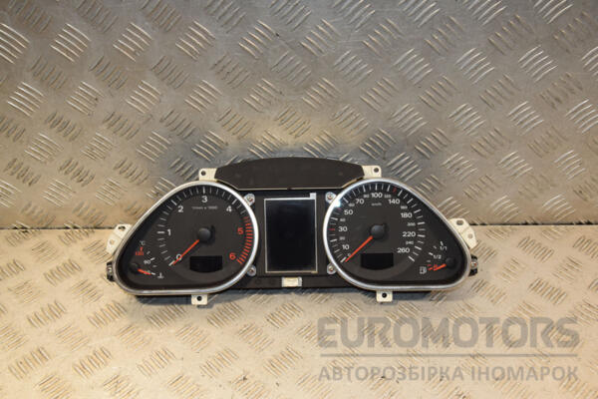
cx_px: 299
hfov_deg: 43.6
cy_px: 200
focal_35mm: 45
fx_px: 747
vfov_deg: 29.9
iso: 800
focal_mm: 30
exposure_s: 1/200
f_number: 7.1
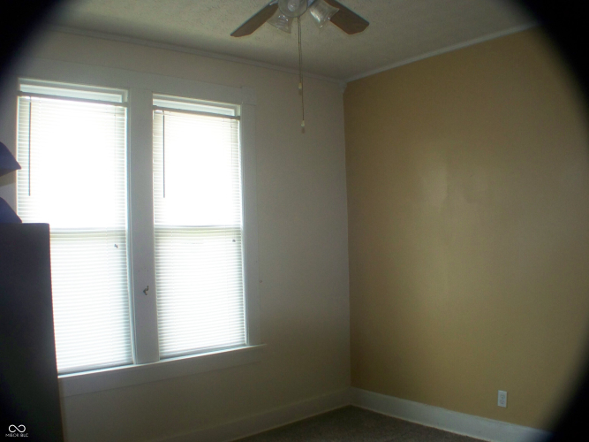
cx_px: 294
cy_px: 221
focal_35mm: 38
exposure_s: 1/60
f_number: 2.8
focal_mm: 6.3
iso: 200
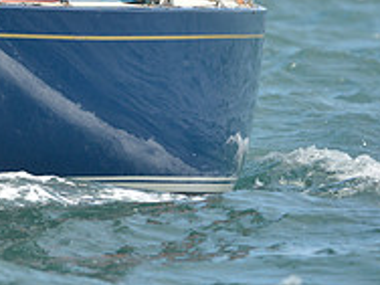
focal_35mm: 801
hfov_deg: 2.5
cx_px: -89
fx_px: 8793
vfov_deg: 1.9
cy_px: -48
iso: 280
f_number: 5
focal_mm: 270
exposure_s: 1/1250
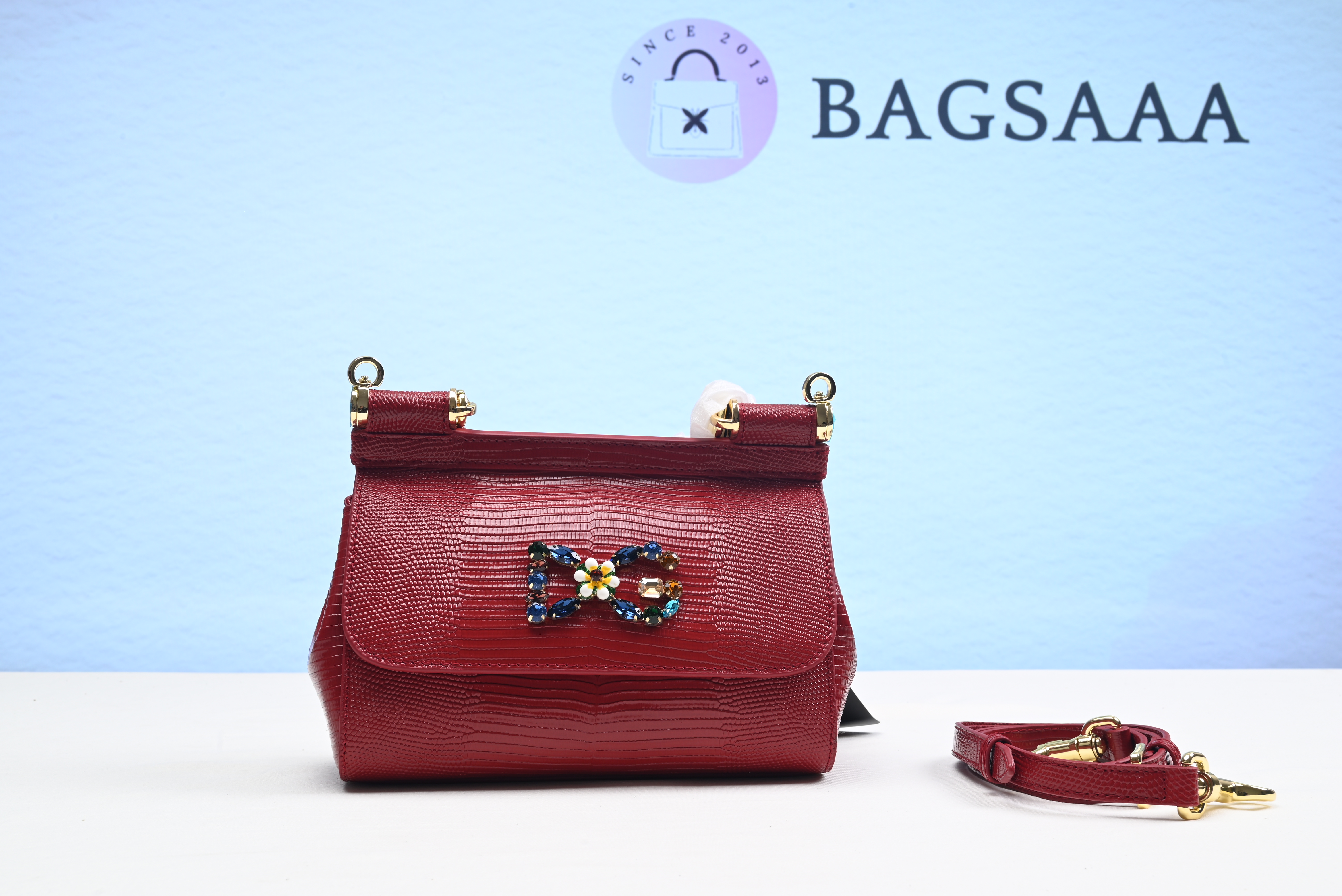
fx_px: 1566
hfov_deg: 46.4
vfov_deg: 31.9
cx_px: 671
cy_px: 448
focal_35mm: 42
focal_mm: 42
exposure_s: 1/2
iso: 100
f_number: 16
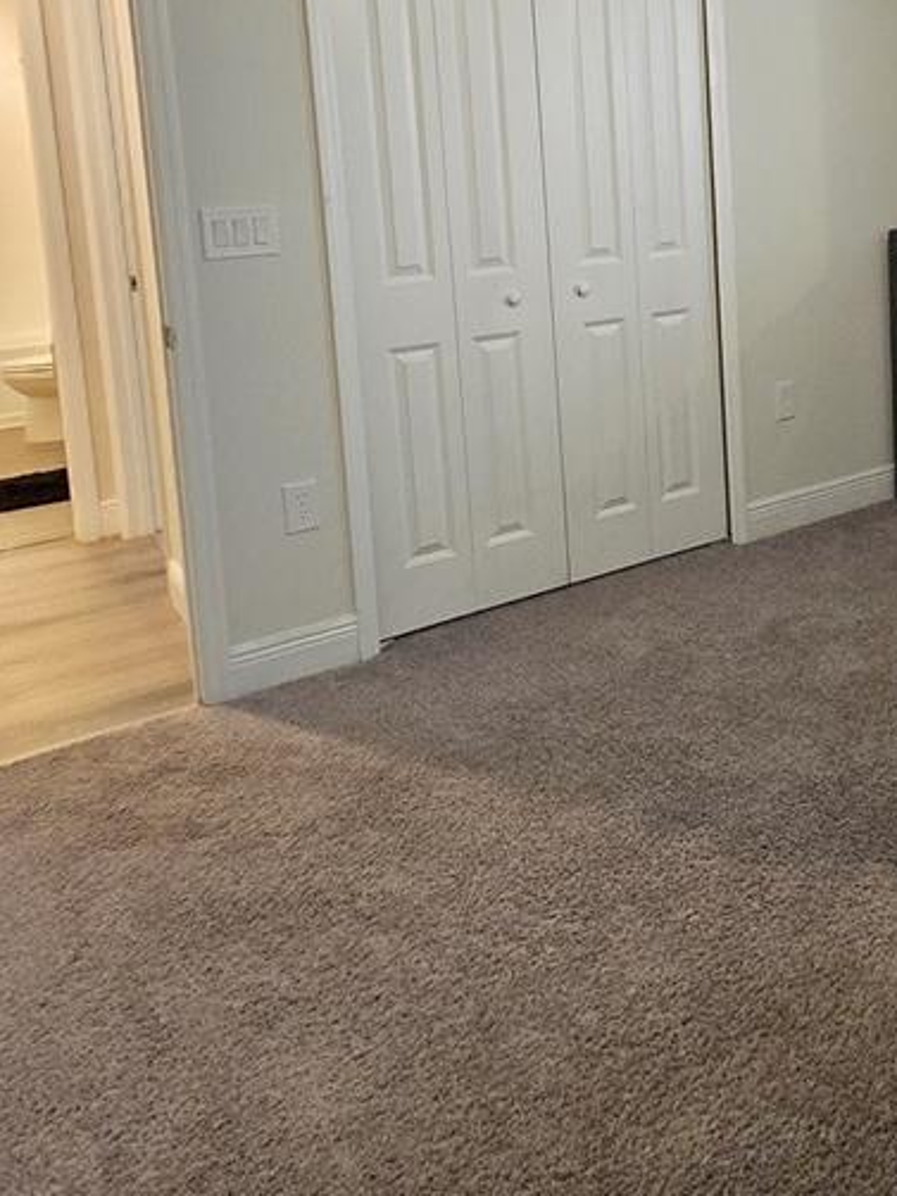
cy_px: 264
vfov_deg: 54.9
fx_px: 1072
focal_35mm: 31
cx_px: 761
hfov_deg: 42.6
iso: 800
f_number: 2.2
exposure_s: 1/60
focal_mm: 1.7
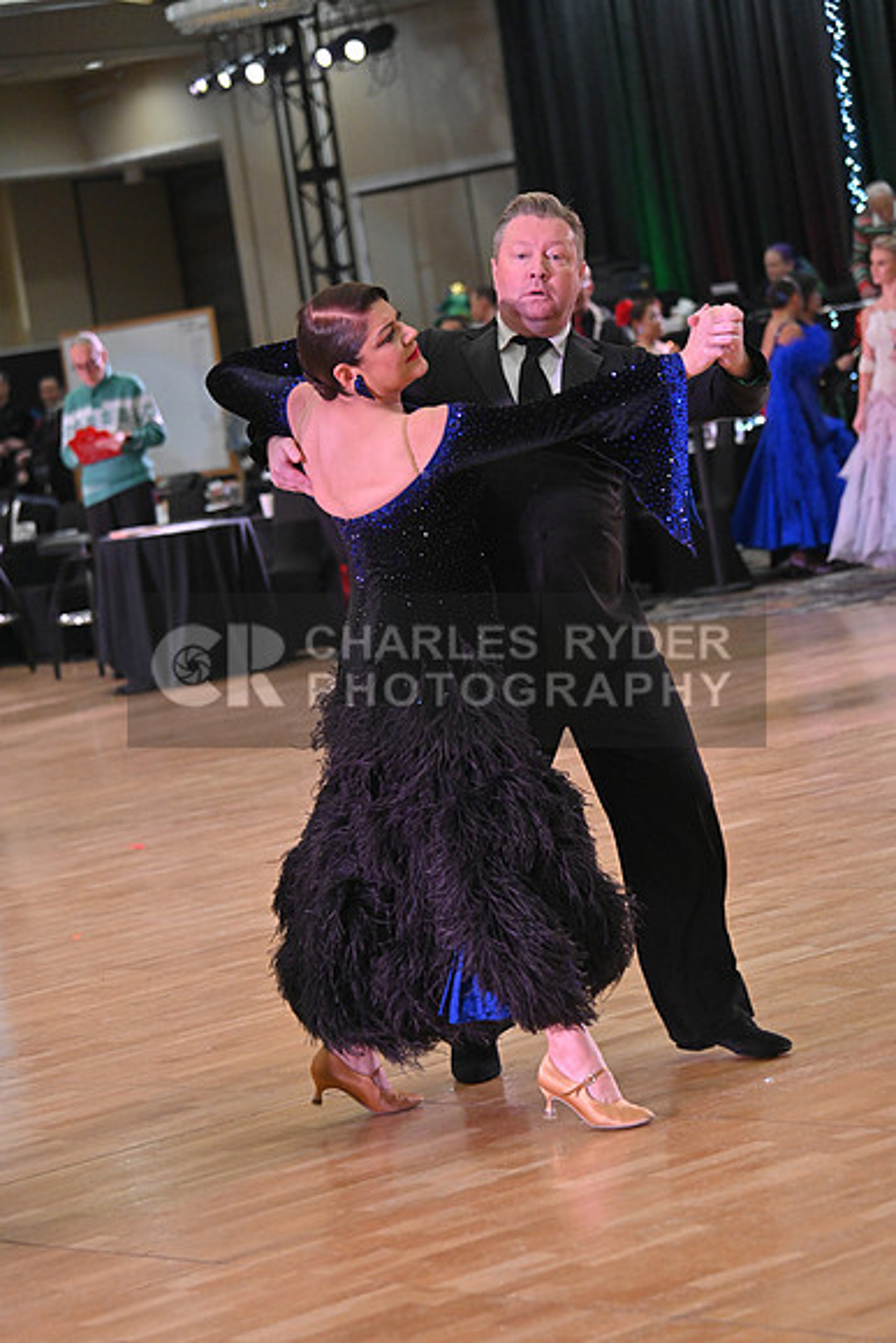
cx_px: 448
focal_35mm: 120
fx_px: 4477
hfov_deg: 11.4
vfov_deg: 17.1
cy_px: 672
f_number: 5
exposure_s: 1/400
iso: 3200
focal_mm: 120
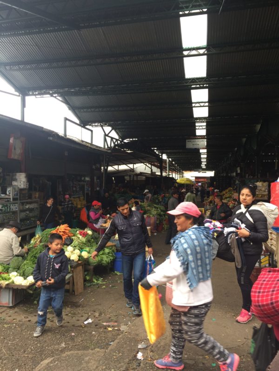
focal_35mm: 29
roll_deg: +0.0
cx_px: 140
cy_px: 186
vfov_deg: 61.7
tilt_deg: +0.9
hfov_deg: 48.2
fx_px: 312
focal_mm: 4.15
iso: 32
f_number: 2.2
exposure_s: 1/120
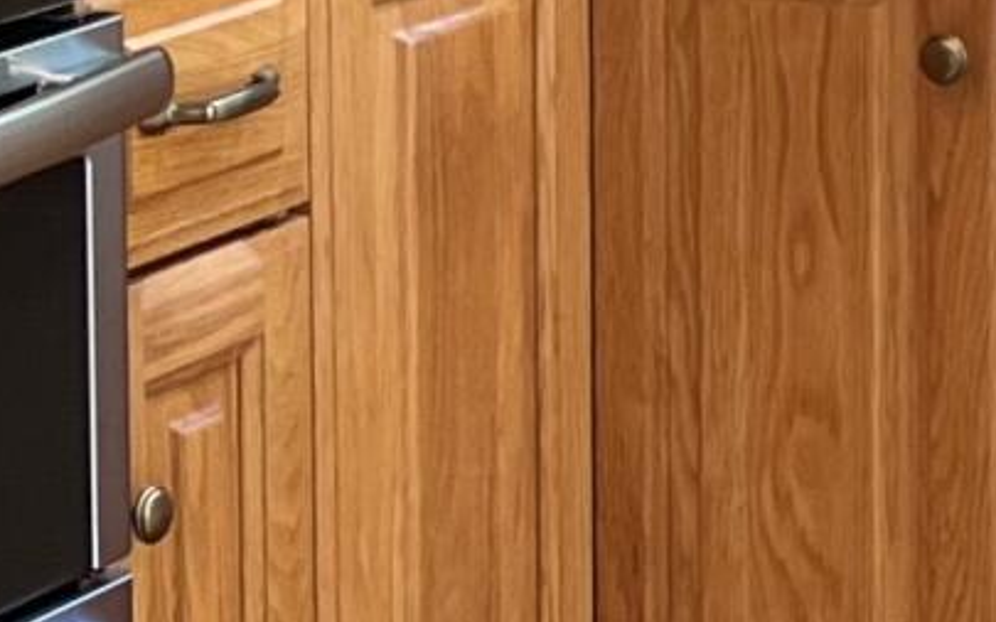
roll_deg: -0.5
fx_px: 5537
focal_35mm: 204
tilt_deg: -5.4
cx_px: 1822
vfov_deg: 6.3
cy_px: -622
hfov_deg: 9.7
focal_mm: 5.7
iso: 160
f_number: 1.5
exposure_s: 1/60
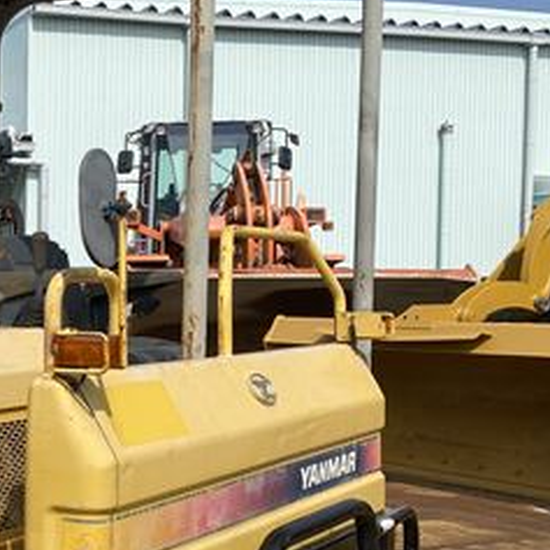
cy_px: 371
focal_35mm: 62
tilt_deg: -1.7
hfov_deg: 24.7
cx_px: -135
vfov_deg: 27.5
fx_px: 1115
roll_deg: -1.3
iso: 32
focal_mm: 4.25
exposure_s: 1/4274
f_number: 1.8
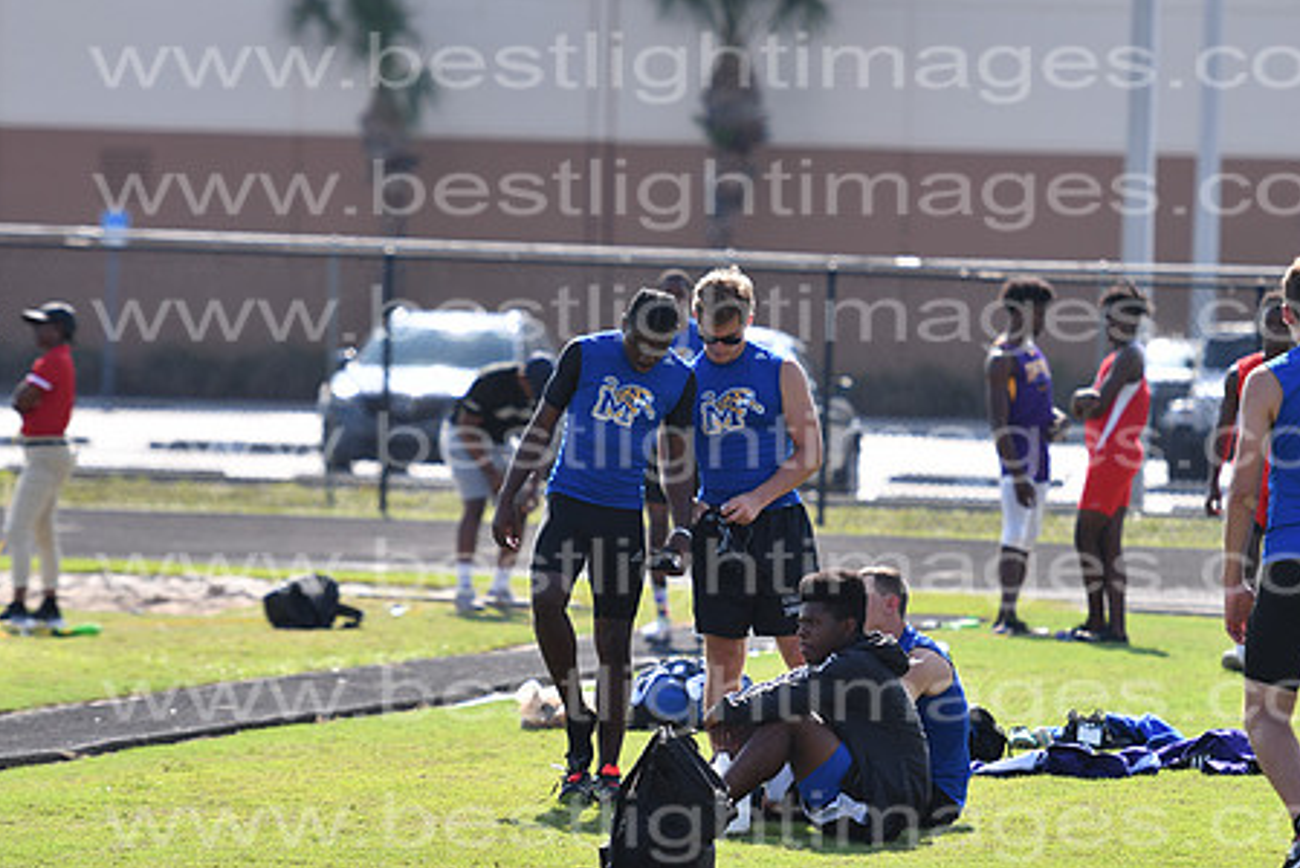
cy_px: 511
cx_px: 759
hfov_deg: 6.4
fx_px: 11550
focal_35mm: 320
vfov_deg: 4.3
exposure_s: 1/1600
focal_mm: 165
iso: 200
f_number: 4
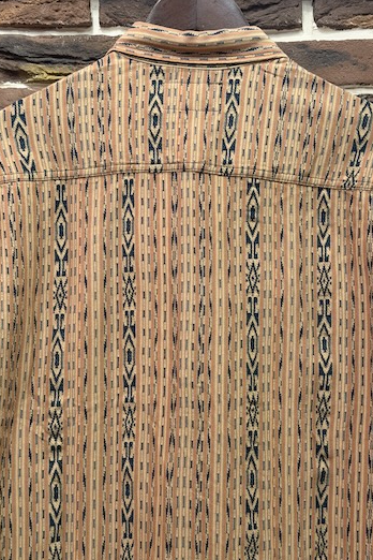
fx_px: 793
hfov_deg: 26.5
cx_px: 198
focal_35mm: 51
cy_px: 284
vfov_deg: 38.9
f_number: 1.78
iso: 500
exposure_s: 1/40
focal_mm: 6.76
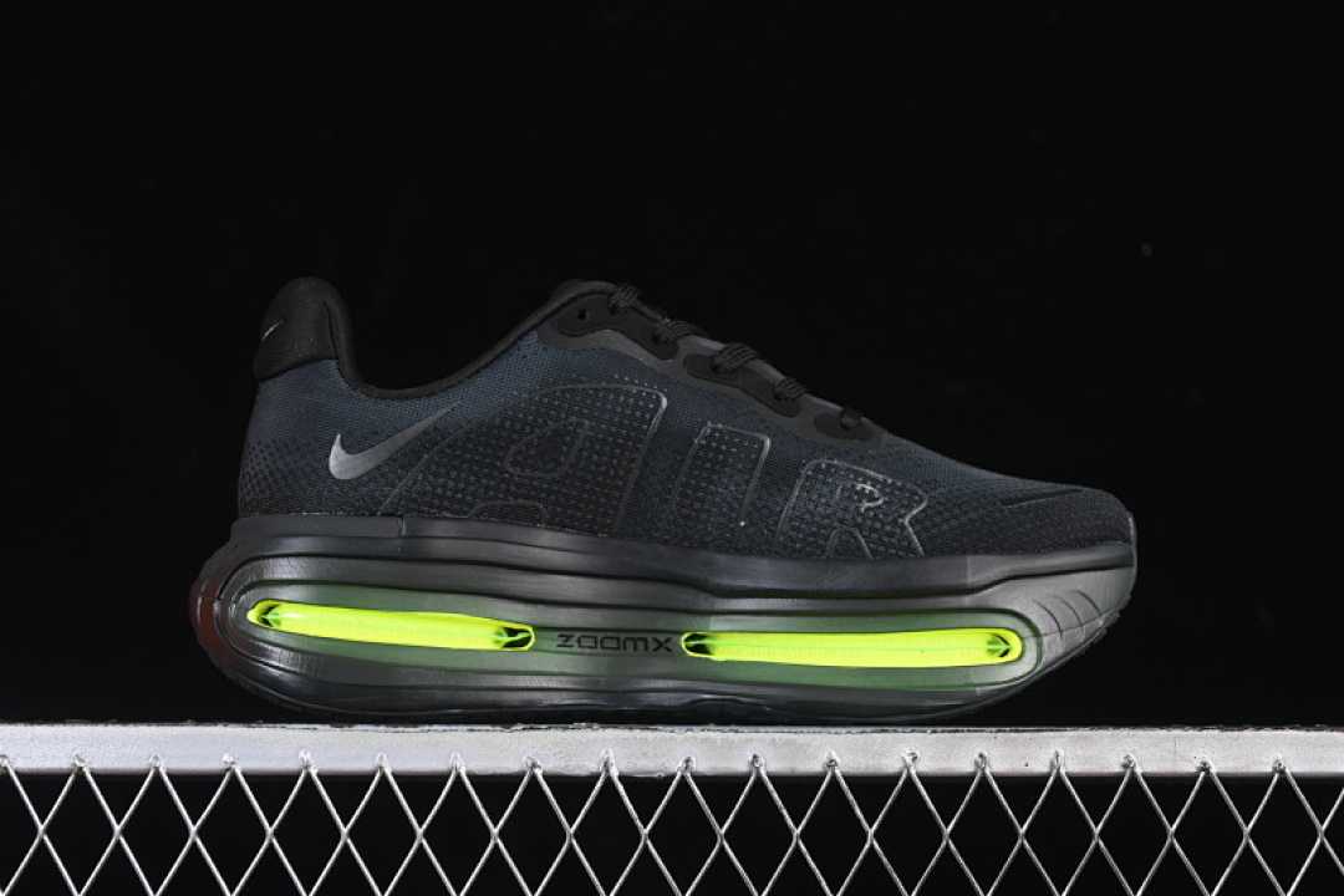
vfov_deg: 18.2
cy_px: 448
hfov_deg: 27.0
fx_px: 2800
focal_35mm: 75
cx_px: 672
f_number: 6.3
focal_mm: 50
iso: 160
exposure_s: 1/50
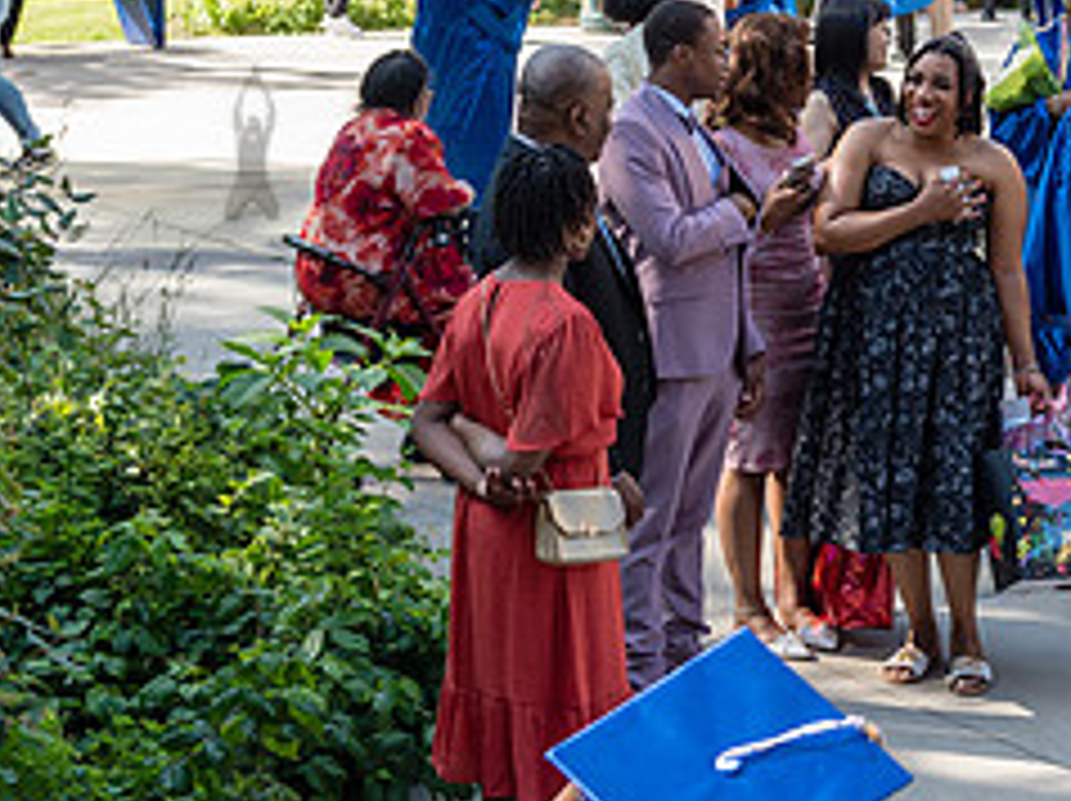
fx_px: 3554
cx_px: 1120
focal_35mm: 115
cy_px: 142
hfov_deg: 16.7
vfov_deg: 12.8
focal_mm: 48
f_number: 4.5
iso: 400
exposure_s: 1/400
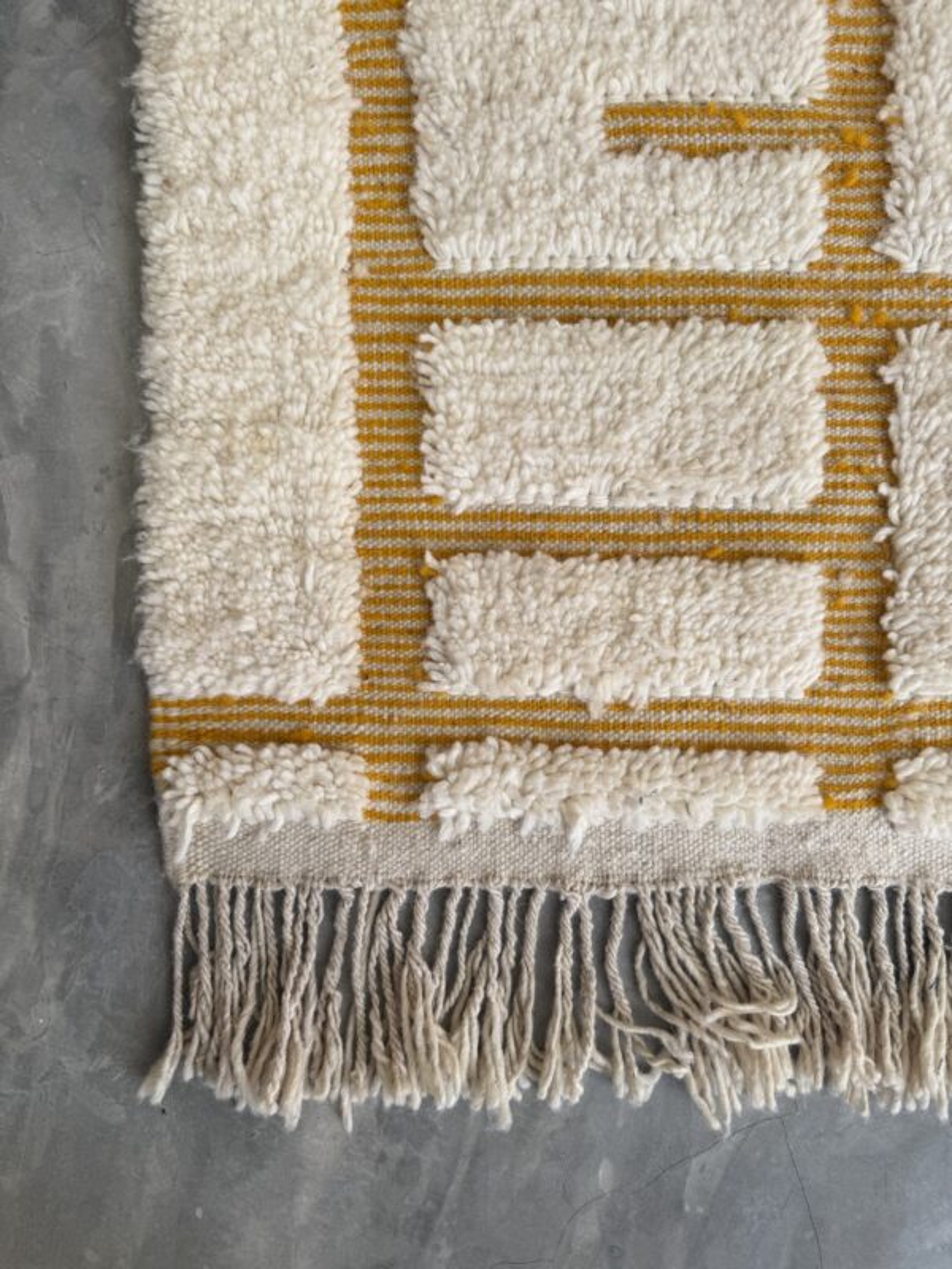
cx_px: 476
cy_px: 634
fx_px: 880
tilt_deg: -89.5
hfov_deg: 56.8
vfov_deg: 71.6
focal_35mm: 24
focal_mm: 6.76
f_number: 1.78
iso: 64
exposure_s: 1/265
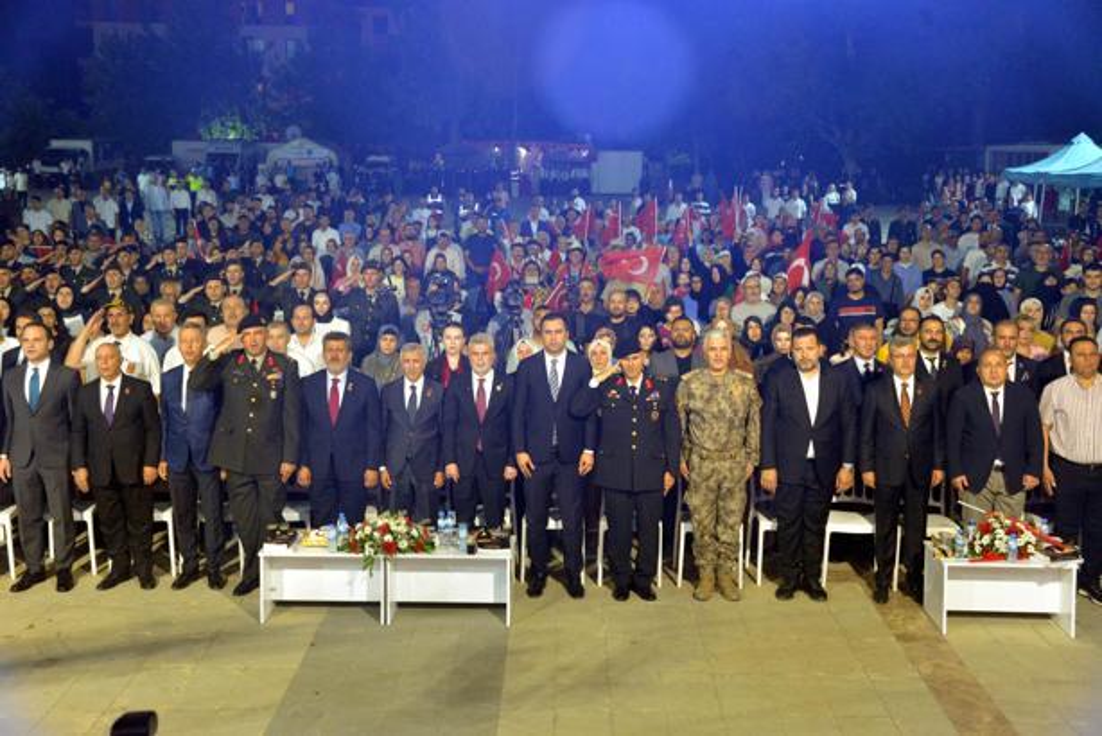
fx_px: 1470
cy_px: 368
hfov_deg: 41.1
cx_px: 551
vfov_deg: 28.1
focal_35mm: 48
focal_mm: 48
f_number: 5
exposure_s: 1/100
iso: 5000
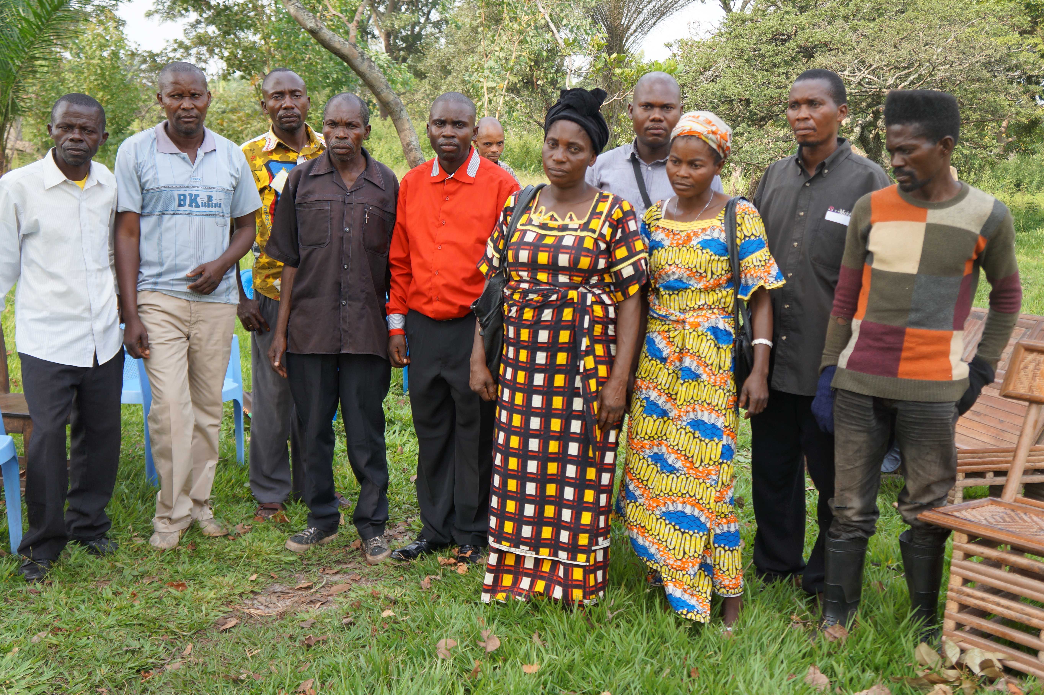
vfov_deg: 34.2
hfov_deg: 49.6
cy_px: 348
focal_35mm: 39
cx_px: 522
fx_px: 1130
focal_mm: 26
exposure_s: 1/160
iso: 100
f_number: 4
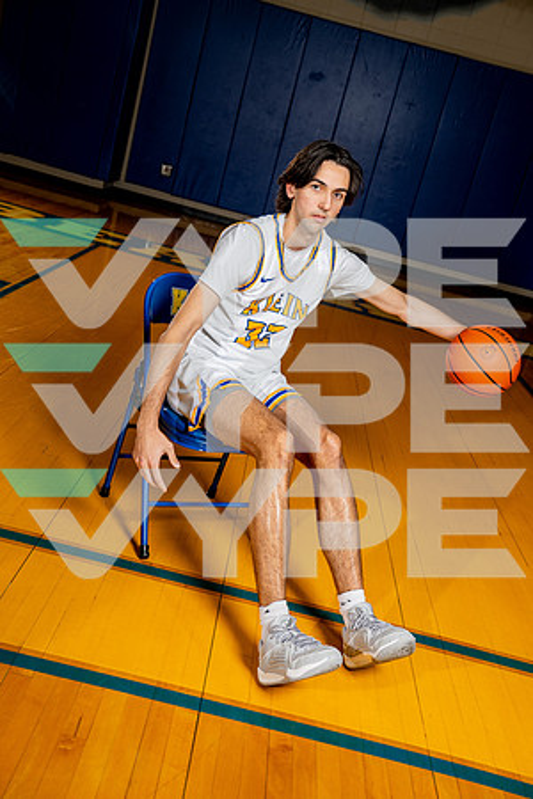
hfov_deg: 34.2
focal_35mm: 39
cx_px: 266
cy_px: 400
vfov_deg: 49.6
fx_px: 866
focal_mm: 39
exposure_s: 1/250
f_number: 4
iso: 160
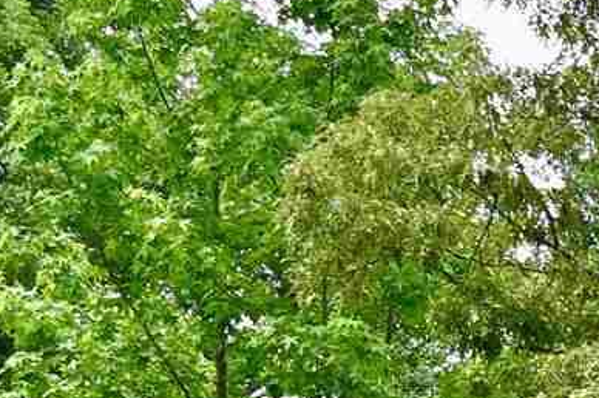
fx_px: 6184
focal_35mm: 372
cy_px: 1158
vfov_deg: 3.6
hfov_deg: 5.1
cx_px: 2143
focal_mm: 47
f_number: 5.6
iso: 180
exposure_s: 1/250
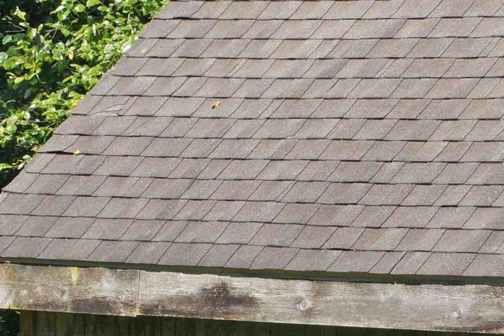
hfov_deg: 6.9
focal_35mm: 297
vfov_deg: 4.6
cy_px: 341
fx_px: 4160
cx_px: 451
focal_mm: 45
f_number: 10
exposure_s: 1/125
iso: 100
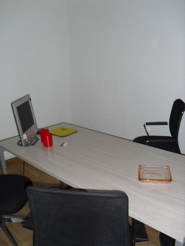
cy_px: 123
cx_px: 92
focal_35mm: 36
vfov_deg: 51.4
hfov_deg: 39.7
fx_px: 257
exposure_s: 1/60
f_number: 3.1
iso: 200
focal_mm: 6.3
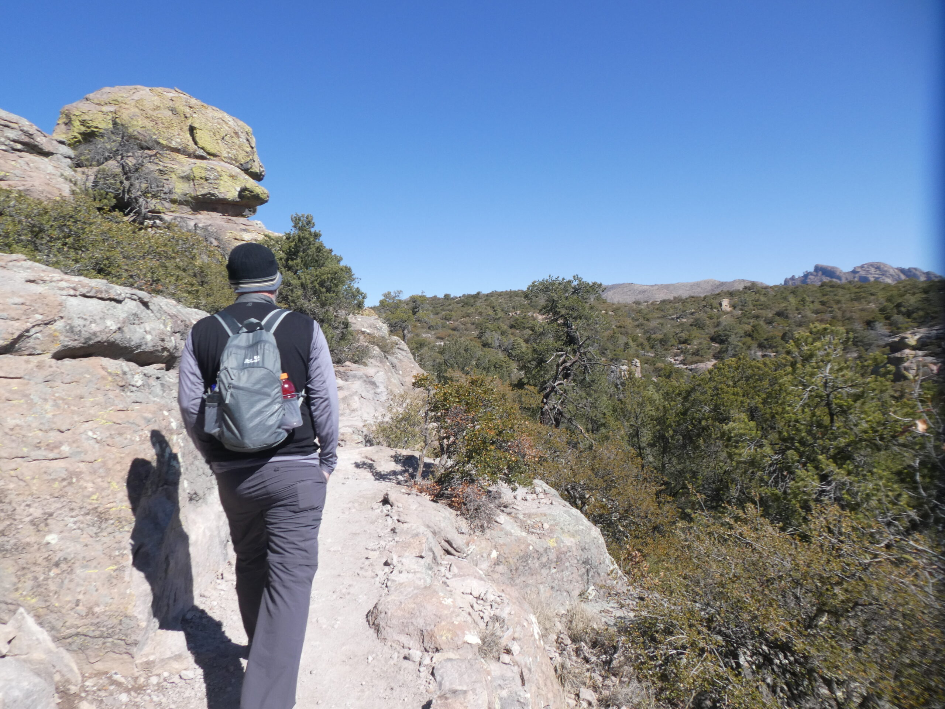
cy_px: 354
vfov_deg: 56.8
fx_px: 655
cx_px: 472
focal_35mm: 24
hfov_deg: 71.6
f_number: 4
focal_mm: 4.3
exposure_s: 1/640
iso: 80
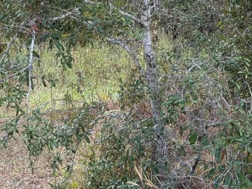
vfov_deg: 10.1
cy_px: -31
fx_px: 1055
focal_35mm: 145
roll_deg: +3.1
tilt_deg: -0.2
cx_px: 102
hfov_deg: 13.6
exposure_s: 1/778
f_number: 1.78
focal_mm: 6.76
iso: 100
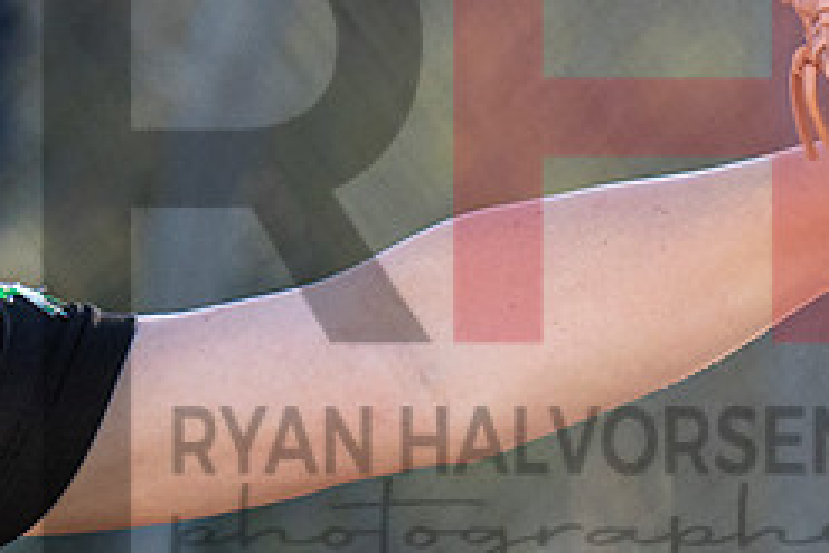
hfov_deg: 2.3
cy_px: 491
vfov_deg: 1.5
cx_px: 633
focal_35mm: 894
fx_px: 20598
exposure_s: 1/2500
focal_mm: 134
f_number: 2.8
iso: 640
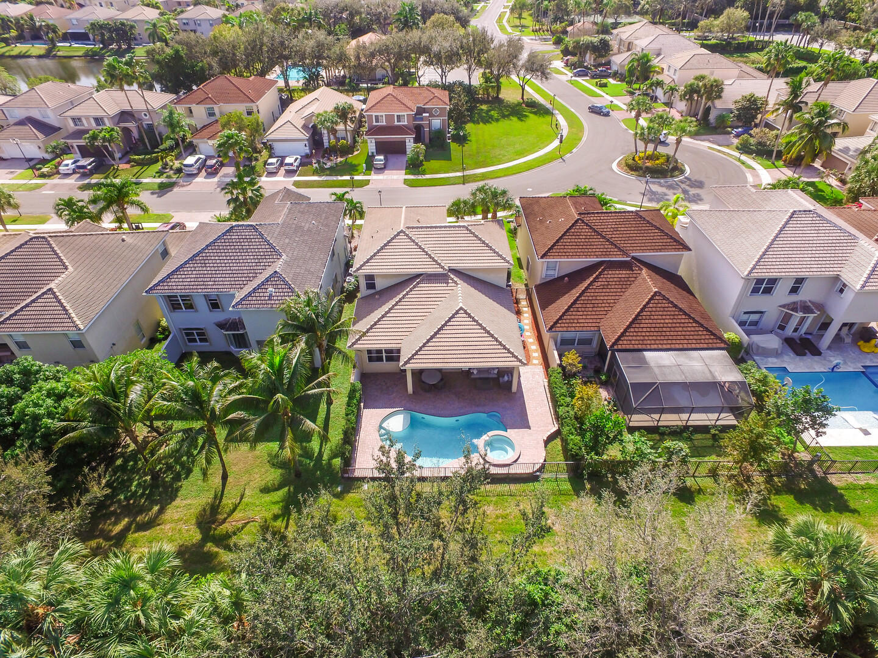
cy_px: 329
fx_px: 507
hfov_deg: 81.7
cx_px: 439
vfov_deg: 66.0
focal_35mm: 20
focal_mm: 3.61
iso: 100
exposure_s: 1/620
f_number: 2.8
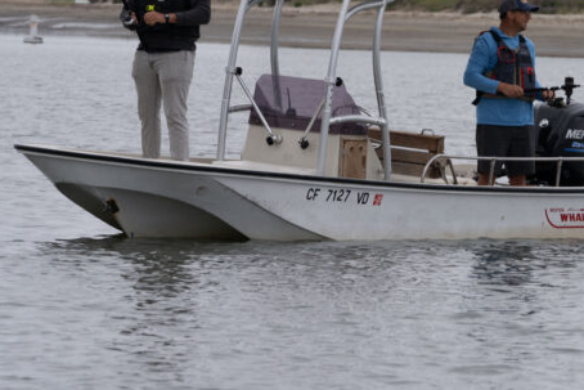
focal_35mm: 451
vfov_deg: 3.0
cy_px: 62
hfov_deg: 4.6
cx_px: 446
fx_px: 7318
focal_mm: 200
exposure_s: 1/200
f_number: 8
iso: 500
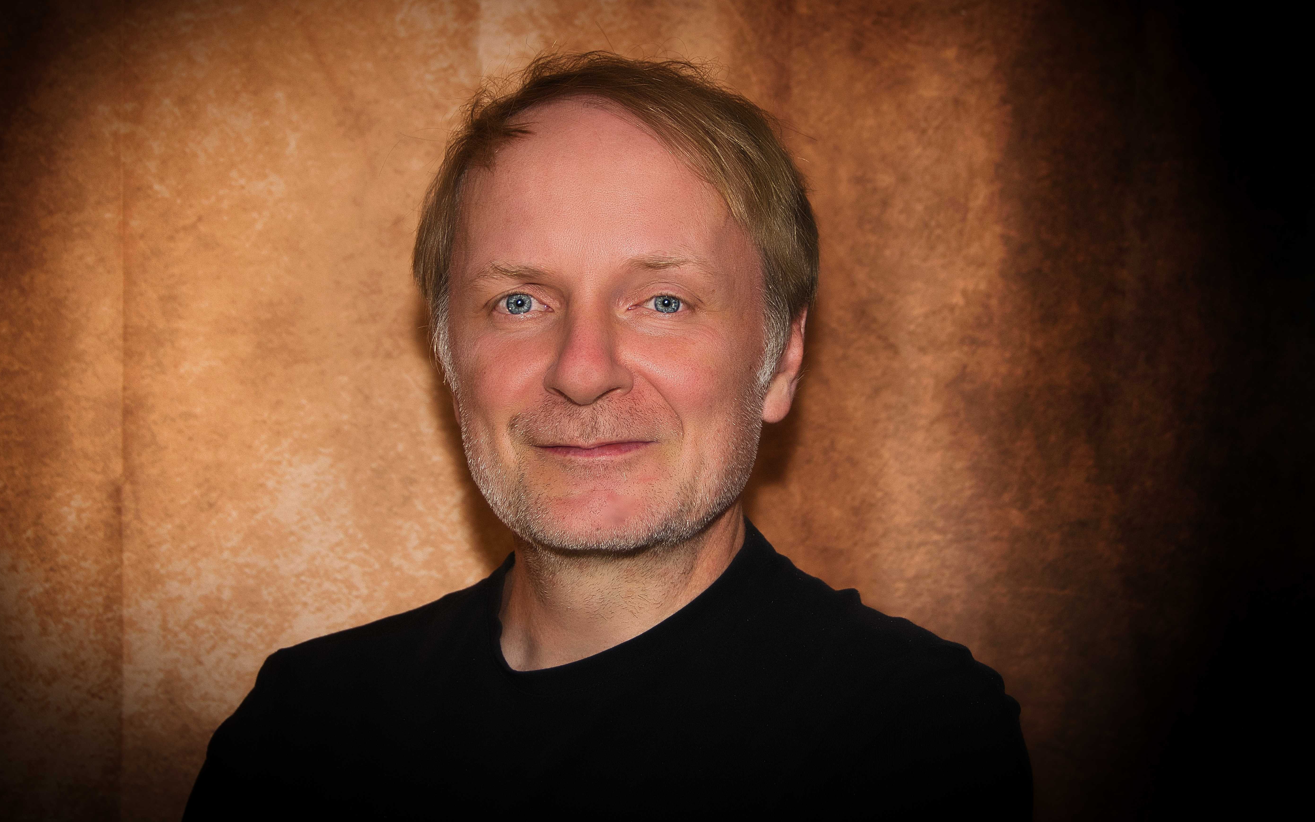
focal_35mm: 79
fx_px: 2831
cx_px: 625
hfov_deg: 26.1
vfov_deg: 16.5
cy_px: 380
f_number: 4.5
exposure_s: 1/60
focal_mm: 48
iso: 200
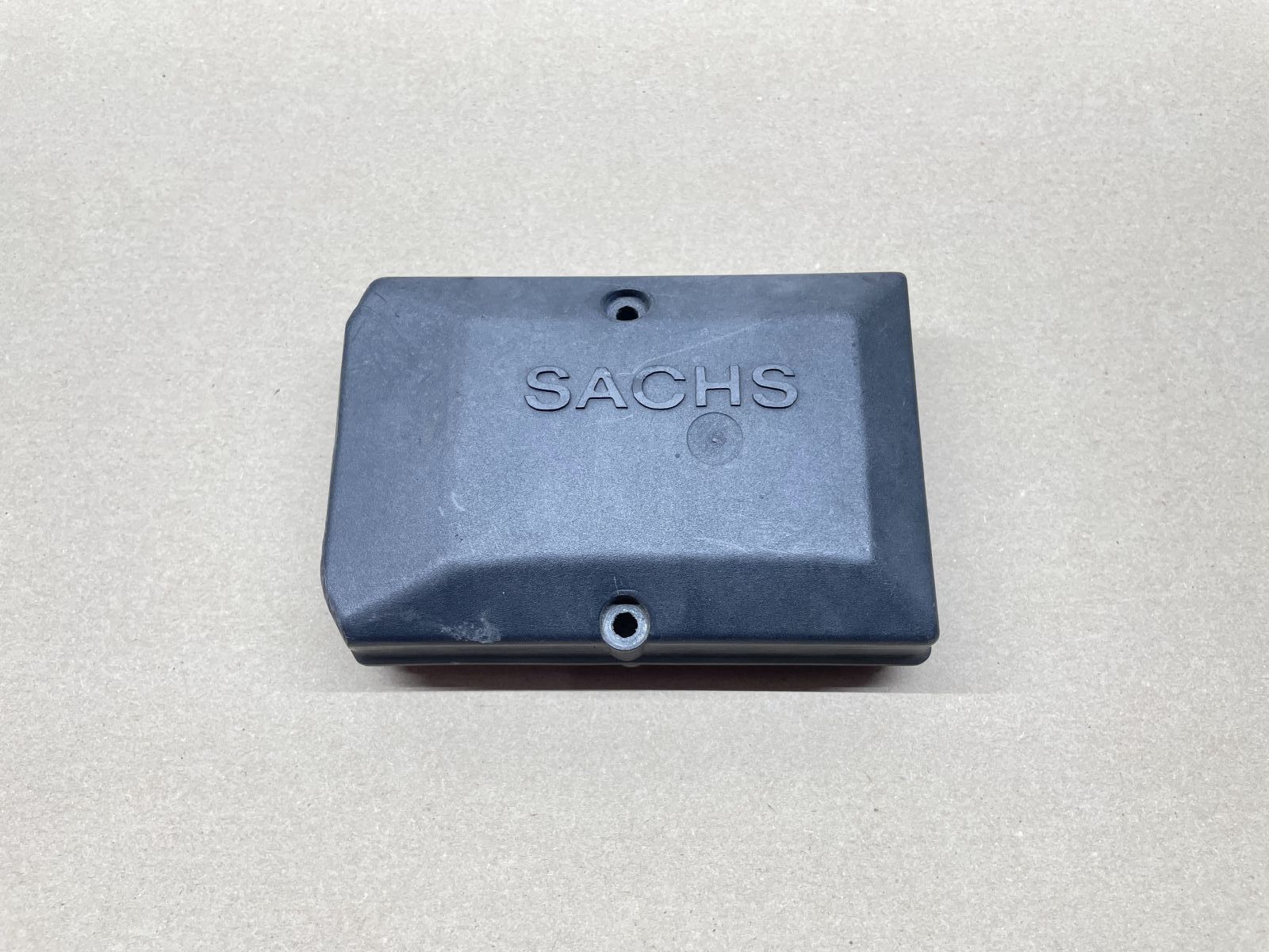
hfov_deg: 67.3
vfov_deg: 53.1
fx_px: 953
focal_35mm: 26
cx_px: 634
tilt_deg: -72.1
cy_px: 476
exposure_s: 1/100
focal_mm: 4.2
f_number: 1.6
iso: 80
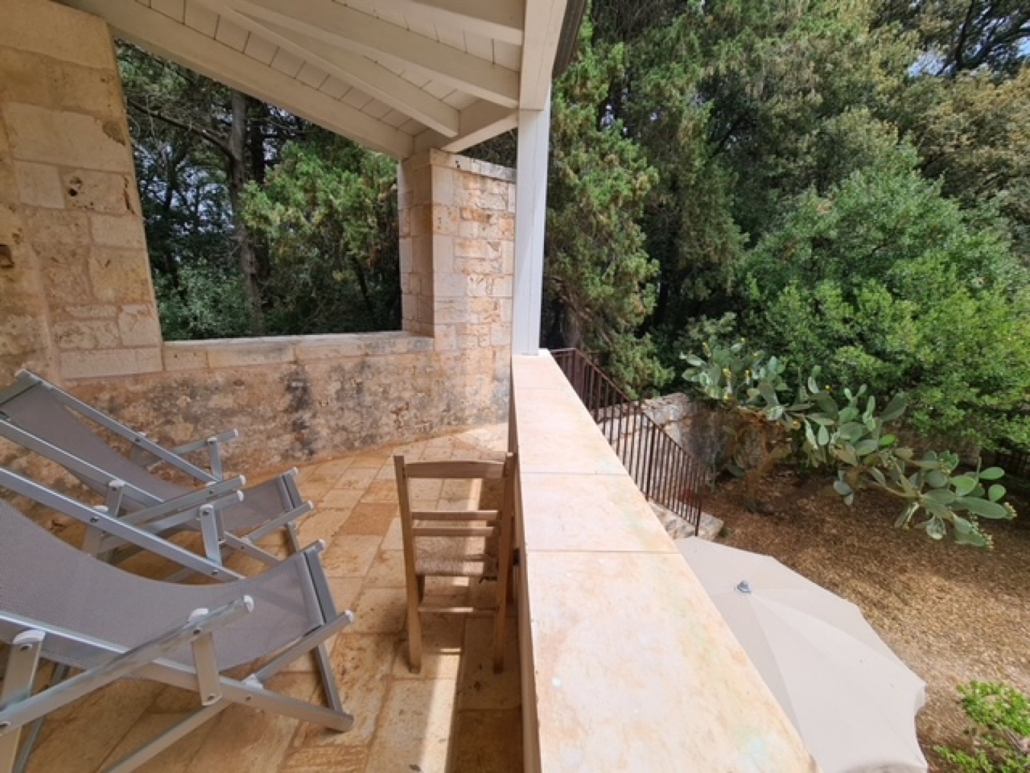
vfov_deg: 89.9
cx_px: 515
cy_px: 386
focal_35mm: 13
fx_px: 387
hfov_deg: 106.2
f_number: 2.2
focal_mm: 2.2
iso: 50
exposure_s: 1/1140
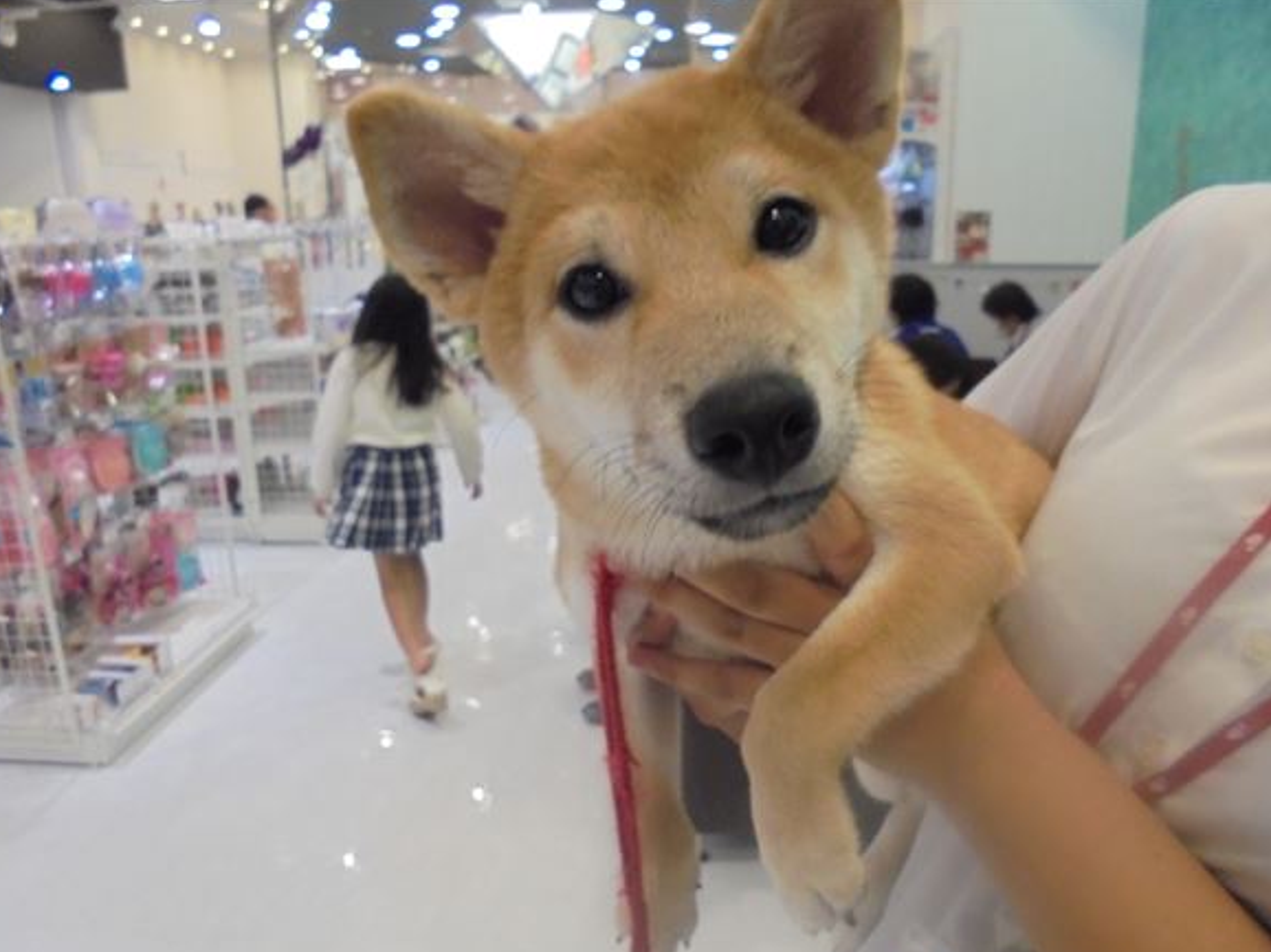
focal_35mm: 27
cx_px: 633
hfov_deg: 65.3
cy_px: 486
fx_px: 991
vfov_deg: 51.3
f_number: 3.5
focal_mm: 4.6
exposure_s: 1/125
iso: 500
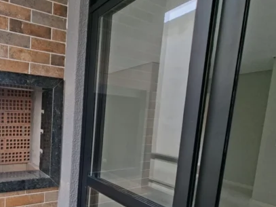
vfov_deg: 57.1
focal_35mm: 23
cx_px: 44
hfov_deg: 65.2
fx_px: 183
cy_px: 143
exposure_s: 1/120
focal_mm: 1.74
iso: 50
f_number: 2.2
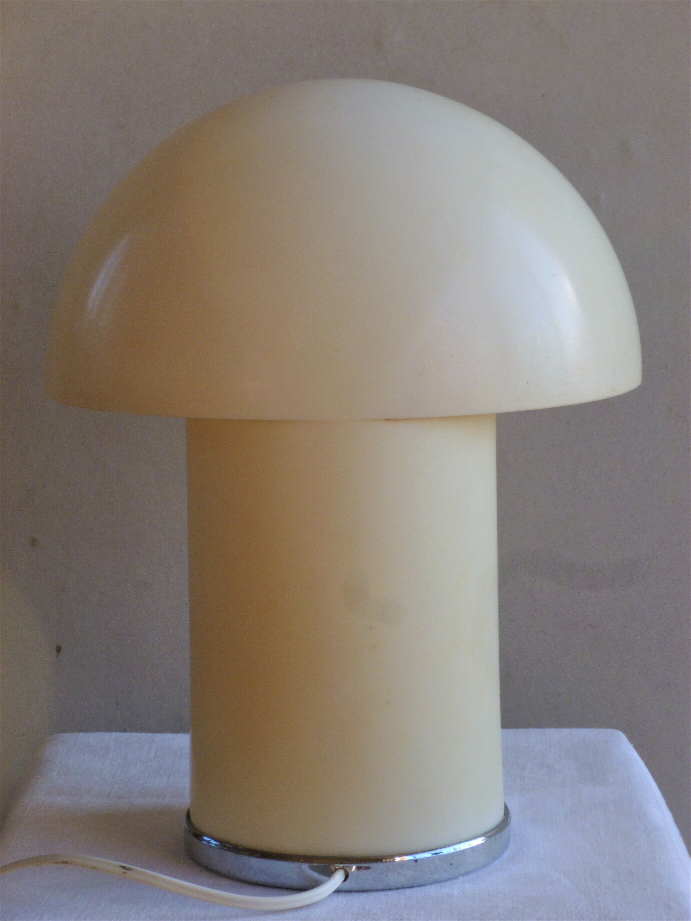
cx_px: 346
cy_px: 460
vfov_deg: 19.6
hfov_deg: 14.8
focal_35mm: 100
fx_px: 2662
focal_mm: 17.8
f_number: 5.3
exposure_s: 1/50
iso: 100
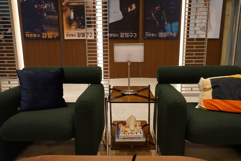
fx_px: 174
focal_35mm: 26
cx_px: 120
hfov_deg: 69.4
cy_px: 80
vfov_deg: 49.6
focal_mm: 26
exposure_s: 1/100
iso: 6400
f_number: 4
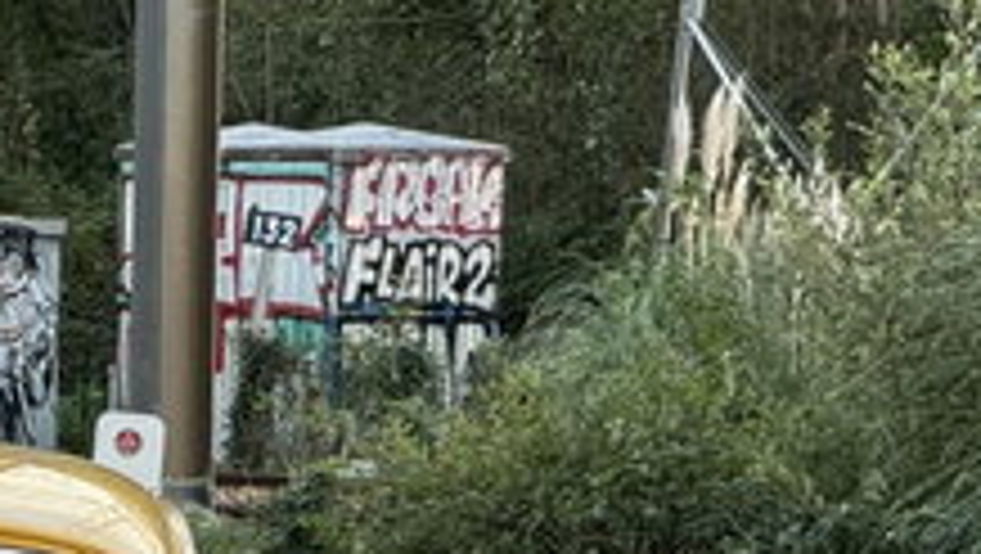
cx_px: -396
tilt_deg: -6.8
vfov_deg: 4.1
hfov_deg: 7.2
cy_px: 1189
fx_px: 7679
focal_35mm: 295
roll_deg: +0.1
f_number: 2.8
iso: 80
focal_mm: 9
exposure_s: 1/99
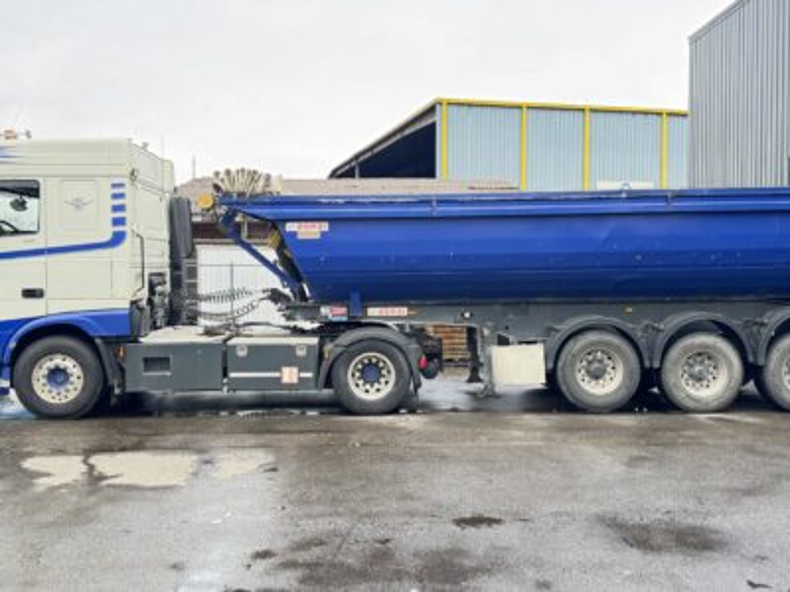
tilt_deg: +0.1
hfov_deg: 71.6
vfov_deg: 56.8
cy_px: 296
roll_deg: +1.0
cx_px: 395
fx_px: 548
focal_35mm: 24
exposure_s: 1/188
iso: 80
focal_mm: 6.76
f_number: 1.78
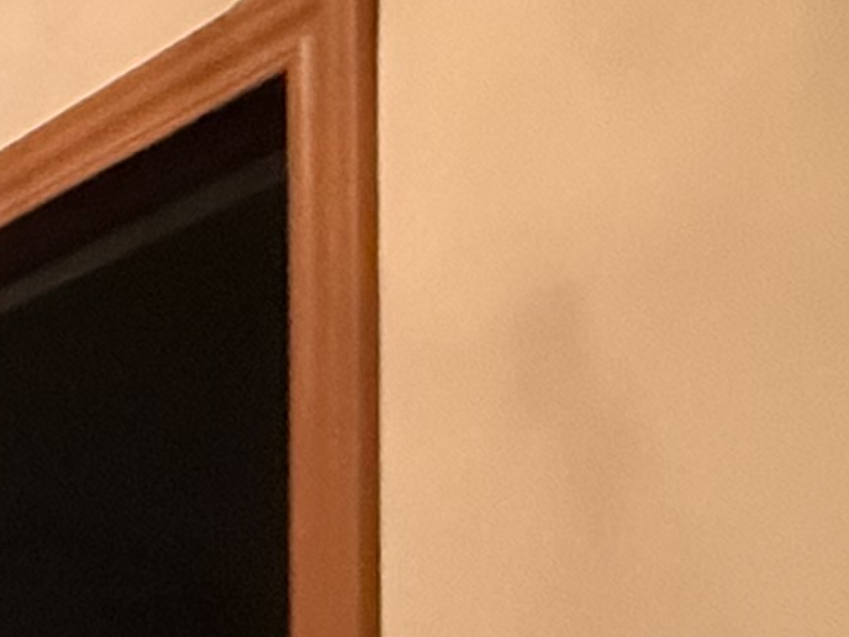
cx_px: -1572
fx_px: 2011
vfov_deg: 16.6
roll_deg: -0.1
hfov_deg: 12.3
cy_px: 912
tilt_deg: +0.9
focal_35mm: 82
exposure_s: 1/50
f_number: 2.2
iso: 800
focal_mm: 2.22
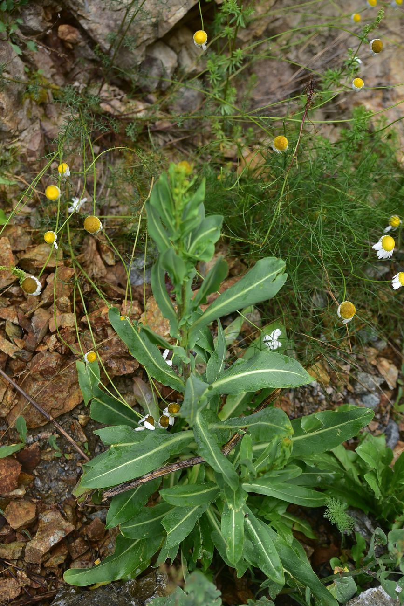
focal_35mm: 50
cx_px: 202
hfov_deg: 27.0
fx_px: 841
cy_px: 303
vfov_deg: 39.6
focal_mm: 50
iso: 250
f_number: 5
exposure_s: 1/160
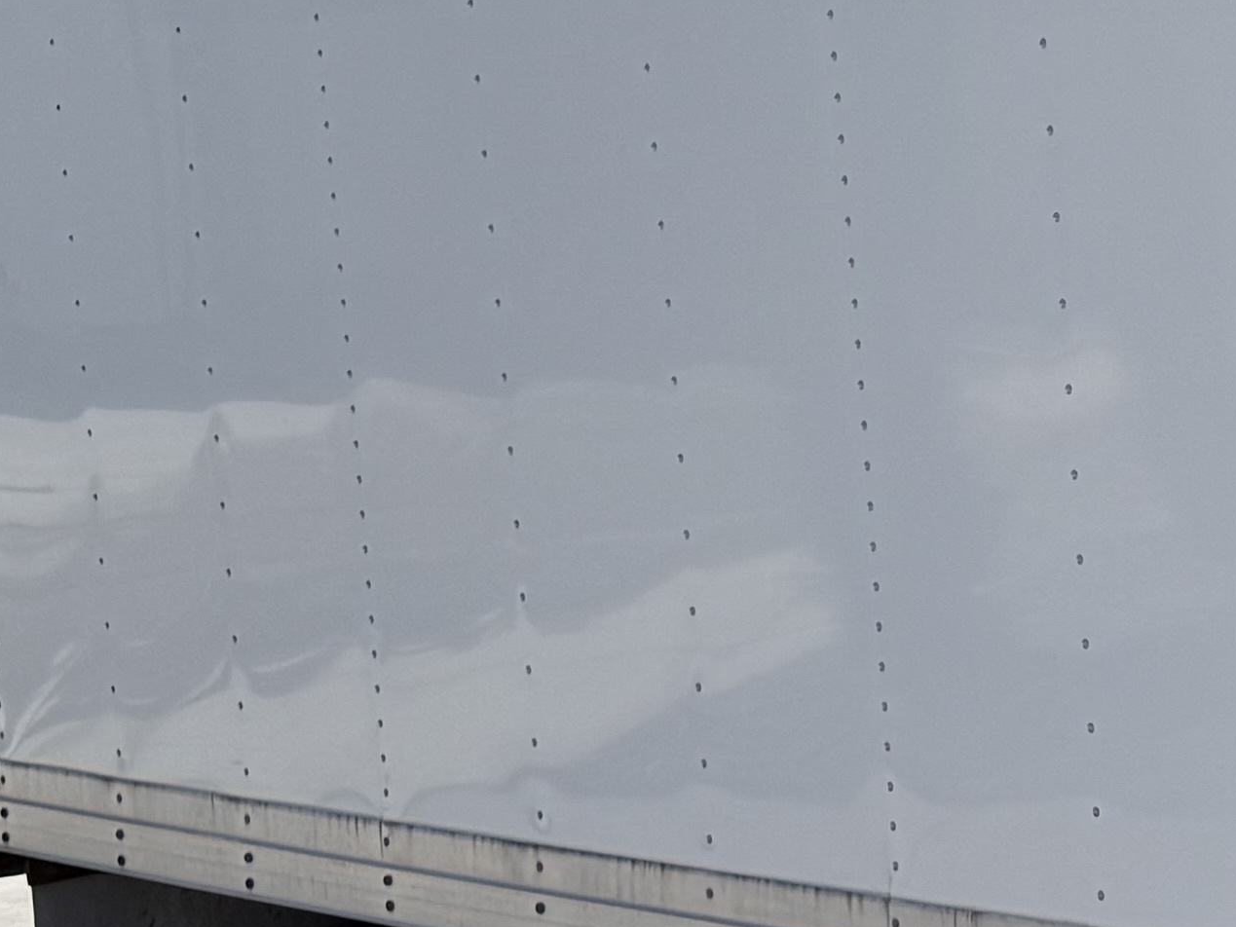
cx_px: 1919
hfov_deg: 16.4
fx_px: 3857
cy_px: 508
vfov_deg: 13.7
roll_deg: +1.6
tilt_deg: -2.5
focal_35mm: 108
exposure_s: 1/4975
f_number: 1.78
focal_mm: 6.76
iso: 80
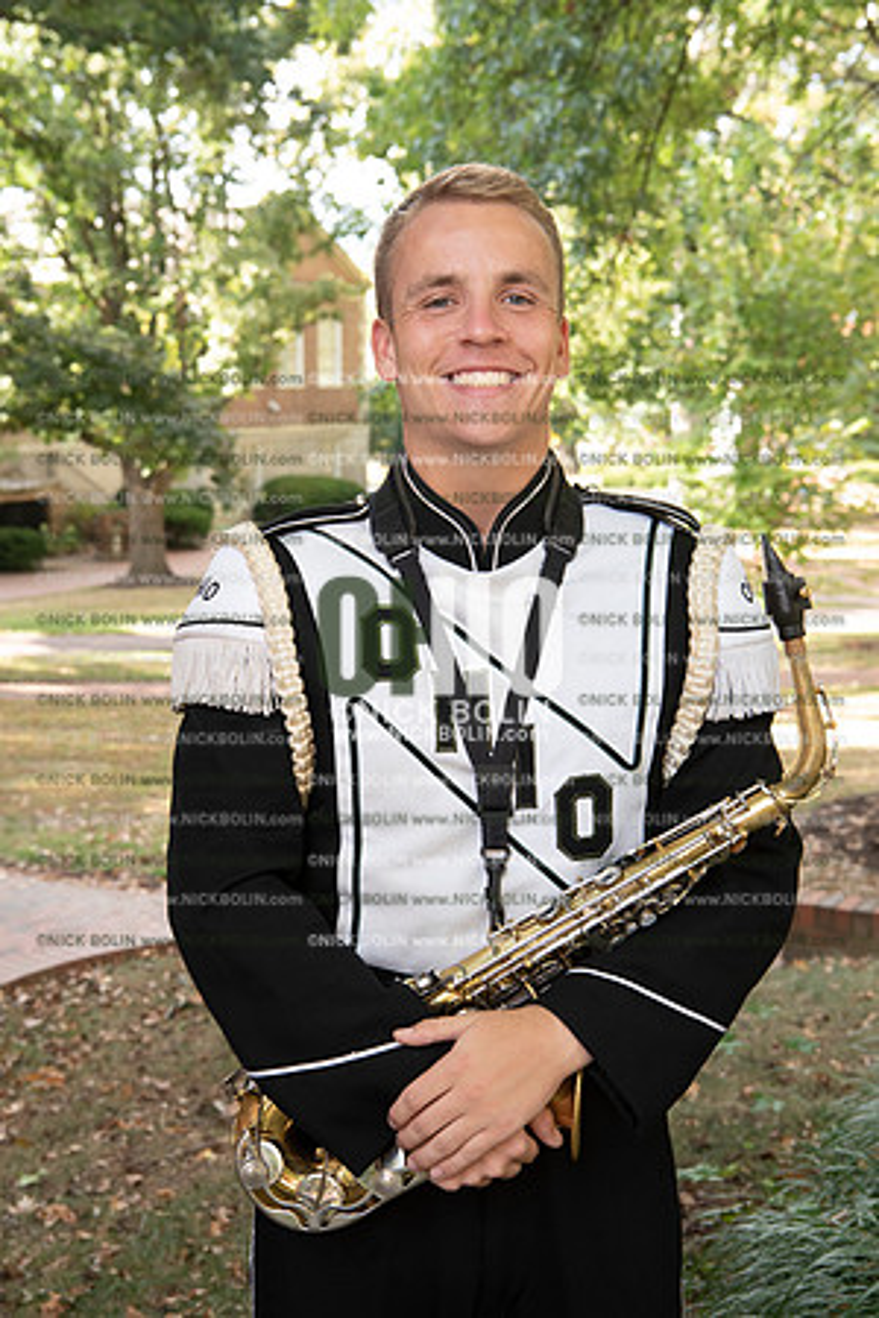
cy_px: 659
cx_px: 440
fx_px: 2014
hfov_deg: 24.6
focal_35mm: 55
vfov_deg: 36.2
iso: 800
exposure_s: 1/100
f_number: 8
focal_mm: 55
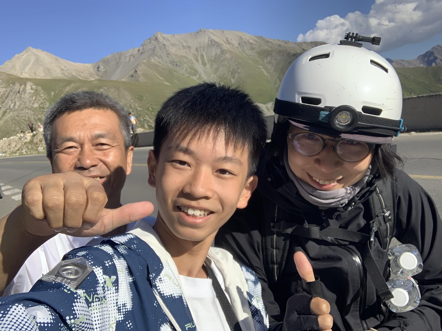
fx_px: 409
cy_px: 166
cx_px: 221
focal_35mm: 32
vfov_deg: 44.2
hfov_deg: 56.8
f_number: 2.2
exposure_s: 1/1236
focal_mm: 2.87
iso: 16
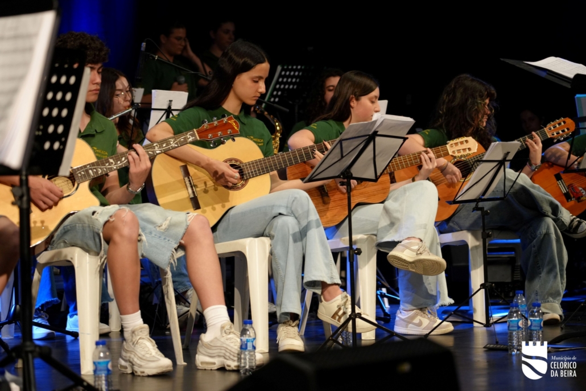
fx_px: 1709
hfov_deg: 19.5
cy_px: 196
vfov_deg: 13.0
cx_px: 293
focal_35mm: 105
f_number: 4
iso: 2000
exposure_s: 1/160
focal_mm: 105
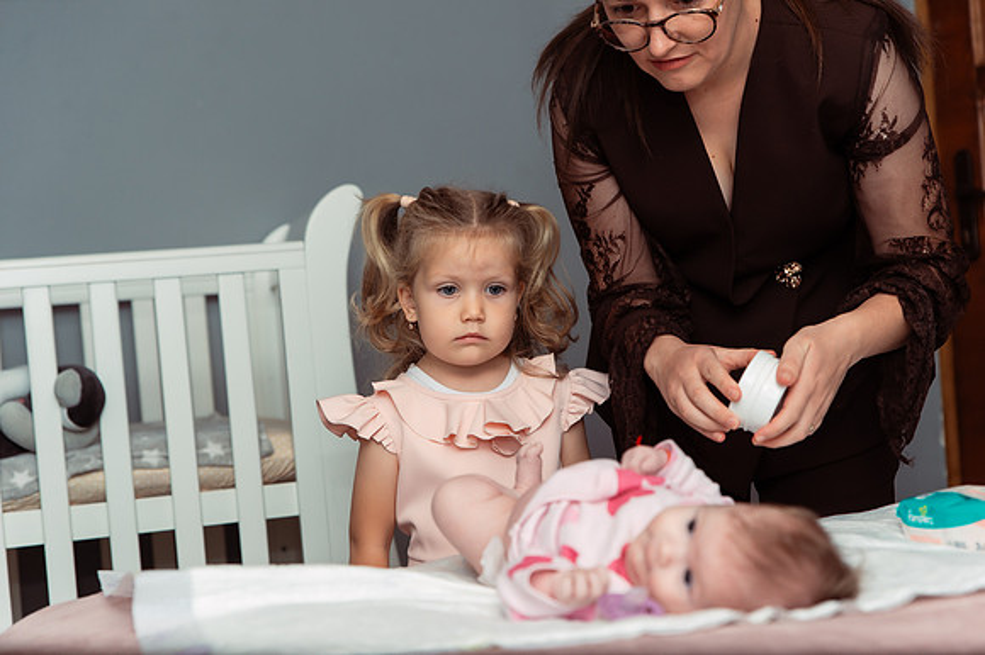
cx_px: 492
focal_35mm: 62
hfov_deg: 32.4
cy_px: 328
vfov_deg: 21.9
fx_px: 1695
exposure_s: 1/250
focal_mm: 62
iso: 500
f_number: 3.5
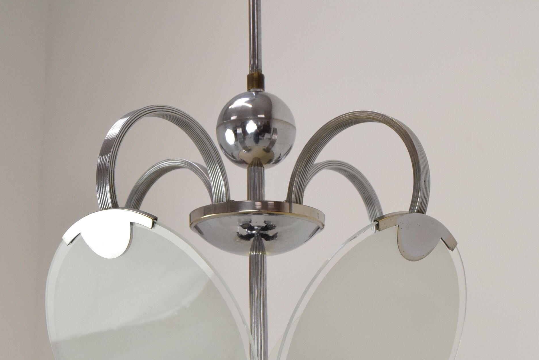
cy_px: 283
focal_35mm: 74
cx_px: 264
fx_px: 1106
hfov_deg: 27.4
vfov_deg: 18.4
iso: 1600
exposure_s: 1/320
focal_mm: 31
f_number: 9
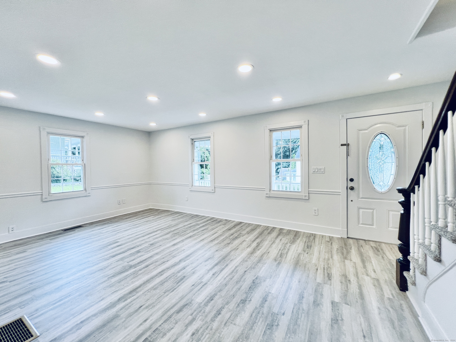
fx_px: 171
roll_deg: +1.0
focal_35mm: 13
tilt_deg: -1.9
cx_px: 228
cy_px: 171
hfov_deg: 106.2
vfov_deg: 89.9
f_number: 1.8
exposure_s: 1/120
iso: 100
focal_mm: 1.57
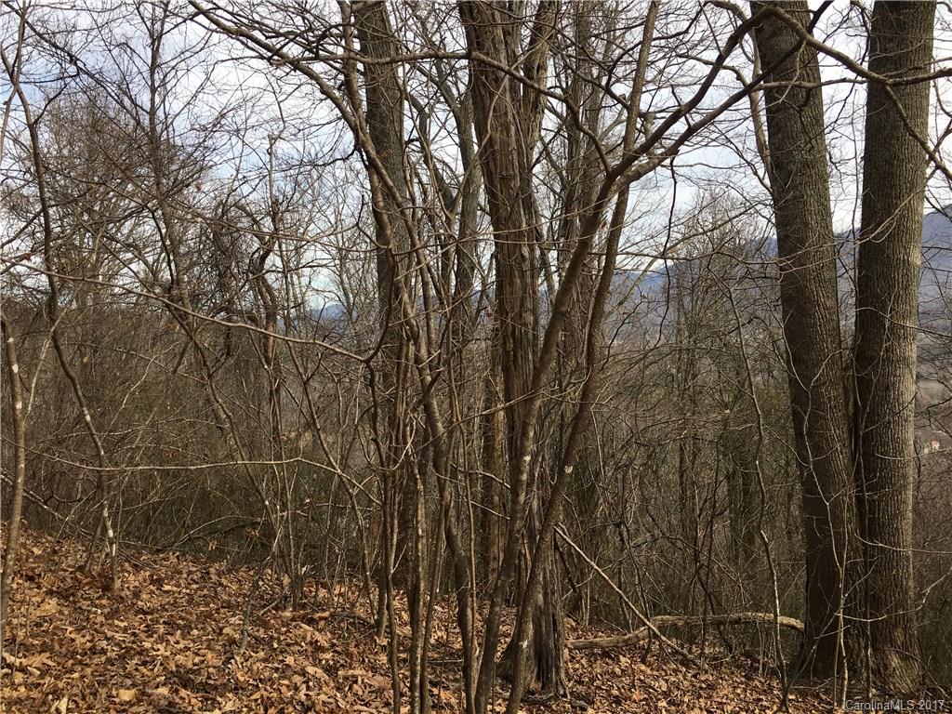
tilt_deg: -3.1
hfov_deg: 61.7
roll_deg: +2.7
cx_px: 476
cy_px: 357
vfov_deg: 48.2
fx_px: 798
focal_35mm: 29
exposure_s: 1/668
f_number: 2.2
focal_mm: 4.15
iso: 25
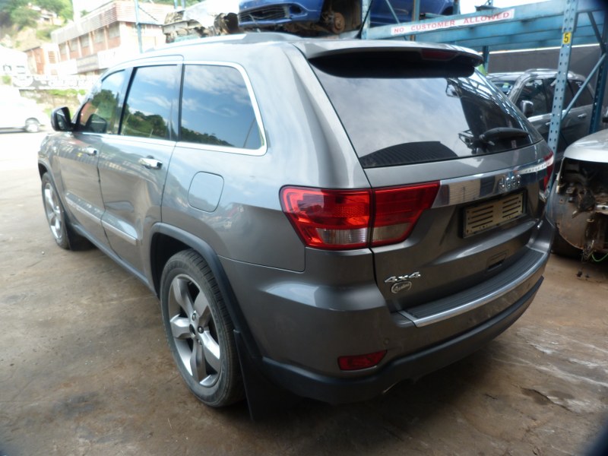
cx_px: 304
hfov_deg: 69.4
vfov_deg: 54.9
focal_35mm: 25
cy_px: 228
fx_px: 439
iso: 80
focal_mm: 4.5
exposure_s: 1/100
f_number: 2.8
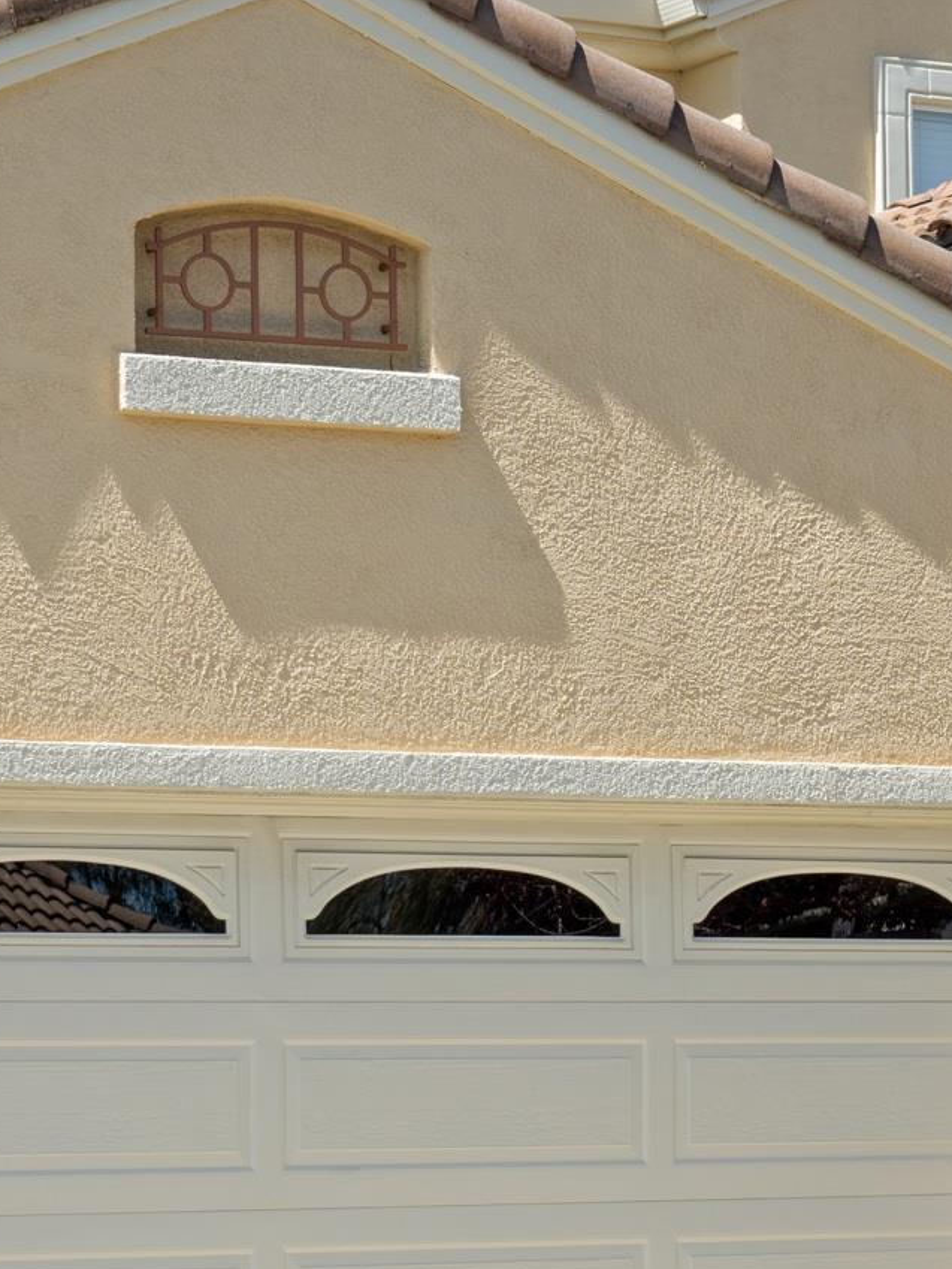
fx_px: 4876
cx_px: 578
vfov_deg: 14.8
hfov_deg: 11.1
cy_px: 717
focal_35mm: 133
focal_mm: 47
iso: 100
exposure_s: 1/320
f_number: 8
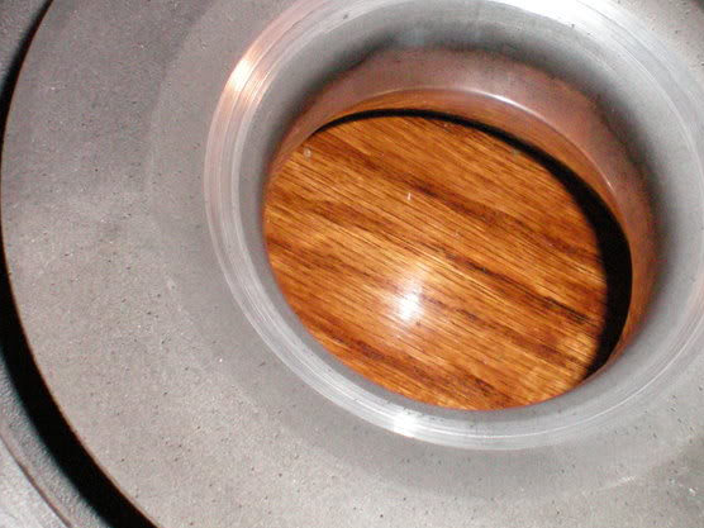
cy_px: 172
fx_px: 1424
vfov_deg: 20.9
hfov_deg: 27.7
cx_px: 444
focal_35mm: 70
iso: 400
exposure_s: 1/60
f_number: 4.6
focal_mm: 6.3
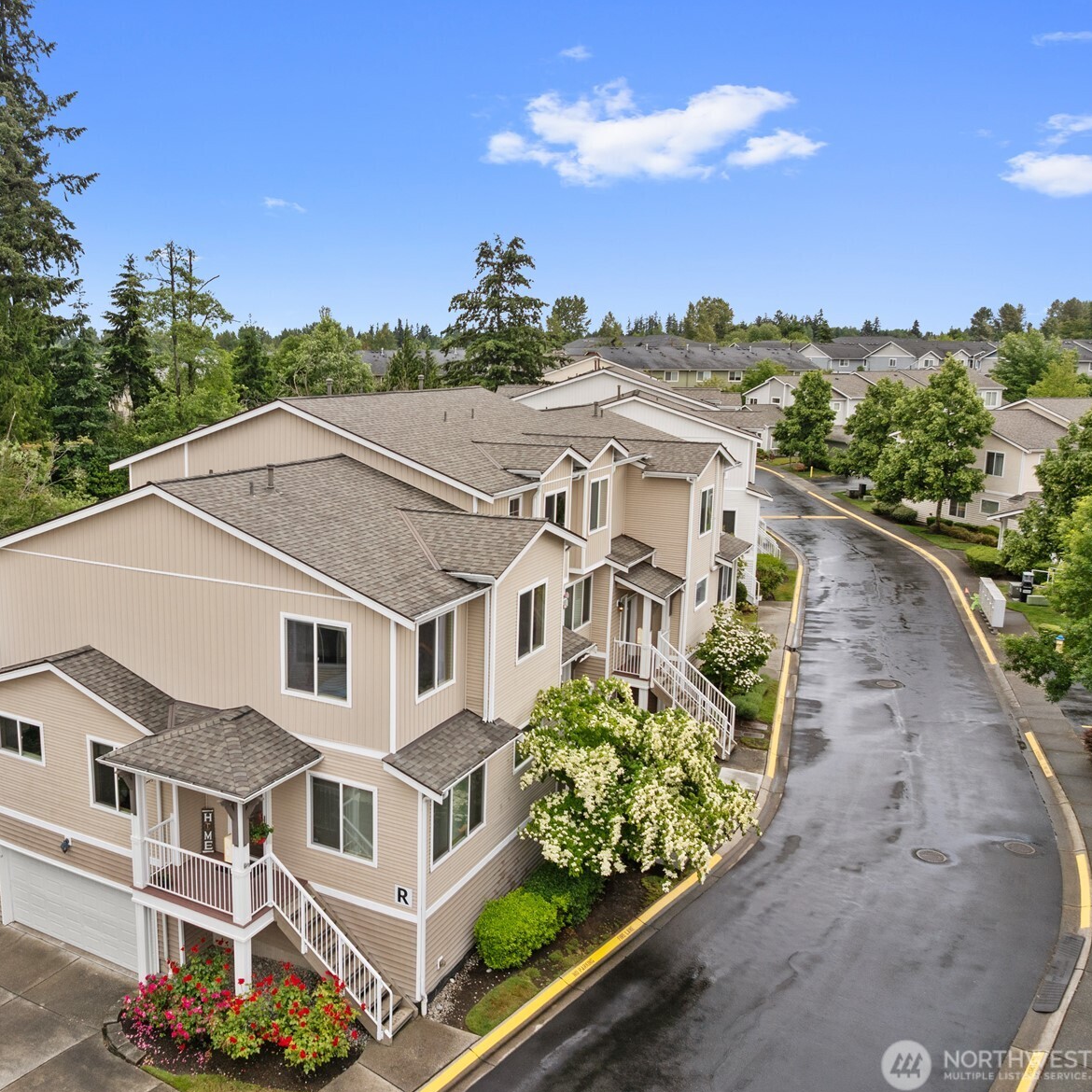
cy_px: 543
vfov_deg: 55.6
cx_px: 373
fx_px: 1035
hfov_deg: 54.6
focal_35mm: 29
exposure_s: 1/2000
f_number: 2.8
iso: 190
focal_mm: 12.29
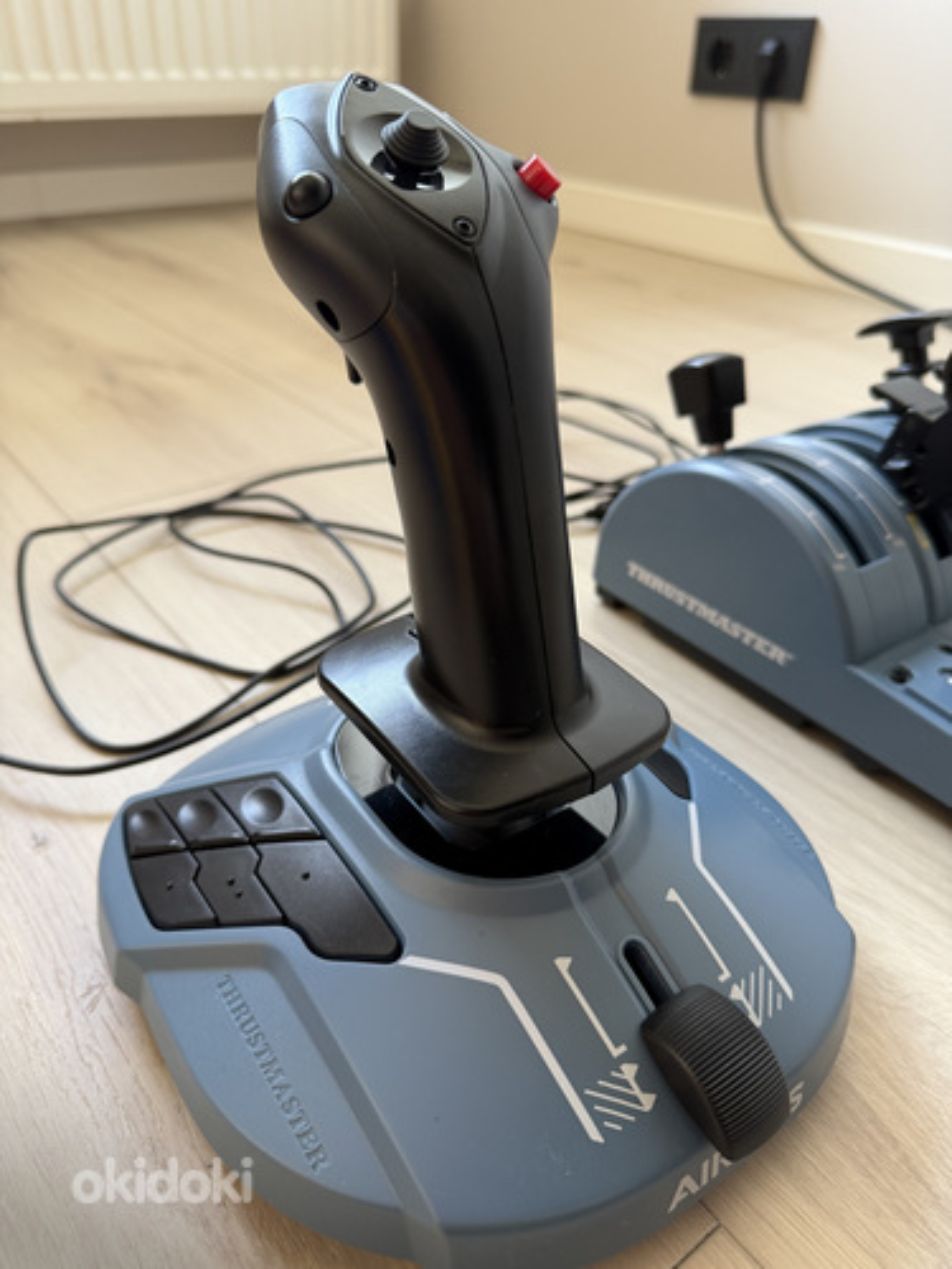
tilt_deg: -32.6
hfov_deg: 56.8
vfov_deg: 71.6
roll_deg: -2.2
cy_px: 634
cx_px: 476
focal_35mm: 24
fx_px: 880
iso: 200
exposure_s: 1/93
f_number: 1.78
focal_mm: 6.76
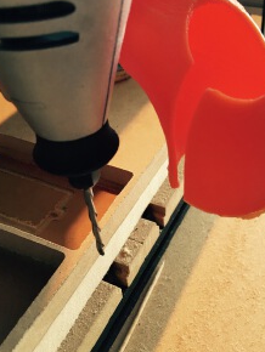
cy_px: 149
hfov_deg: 35.9
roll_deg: +6.7
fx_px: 408
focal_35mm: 40
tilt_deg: -37.9
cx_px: 154
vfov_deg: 46.6
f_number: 2.2
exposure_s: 1/30
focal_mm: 4.15
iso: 64
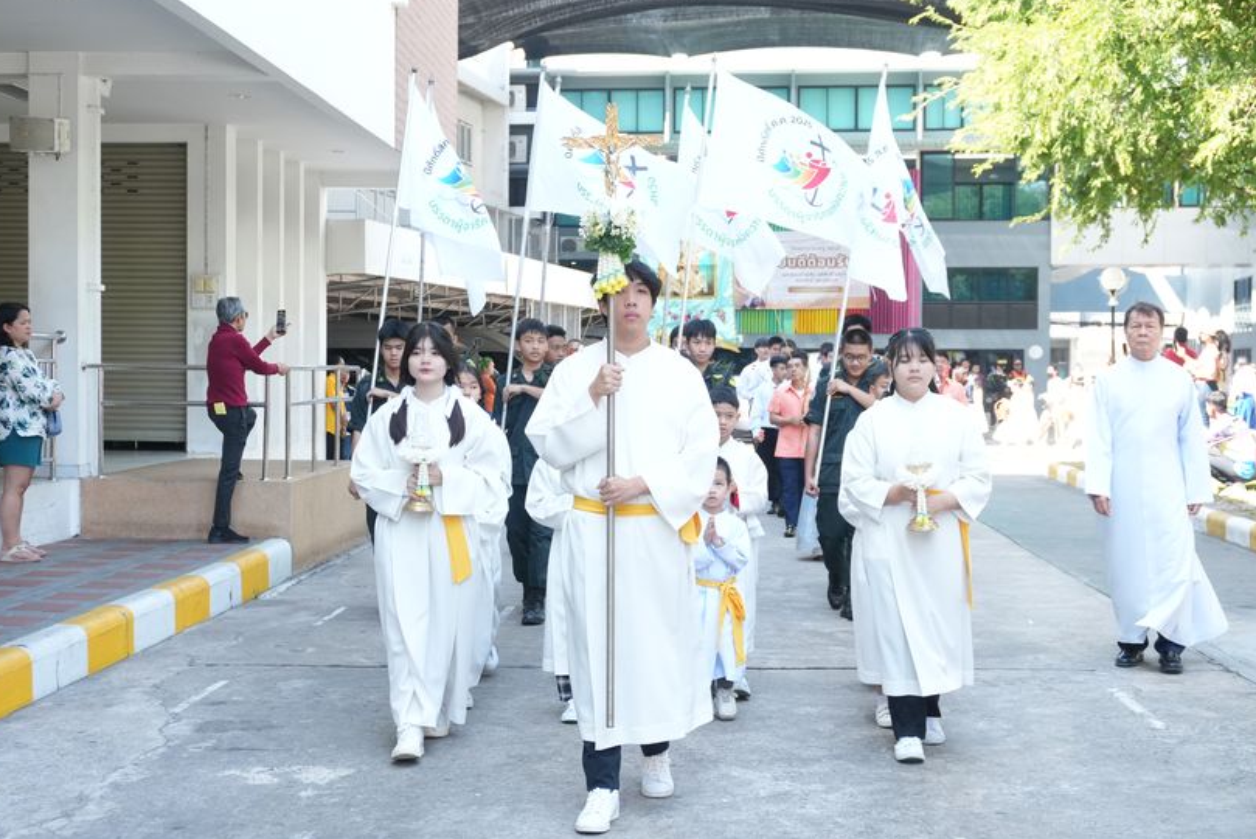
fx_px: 1867
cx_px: 619
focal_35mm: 54
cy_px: 416
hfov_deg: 37.2
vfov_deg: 25.3
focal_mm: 35
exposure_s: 1/400
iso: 1600
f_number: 6.3
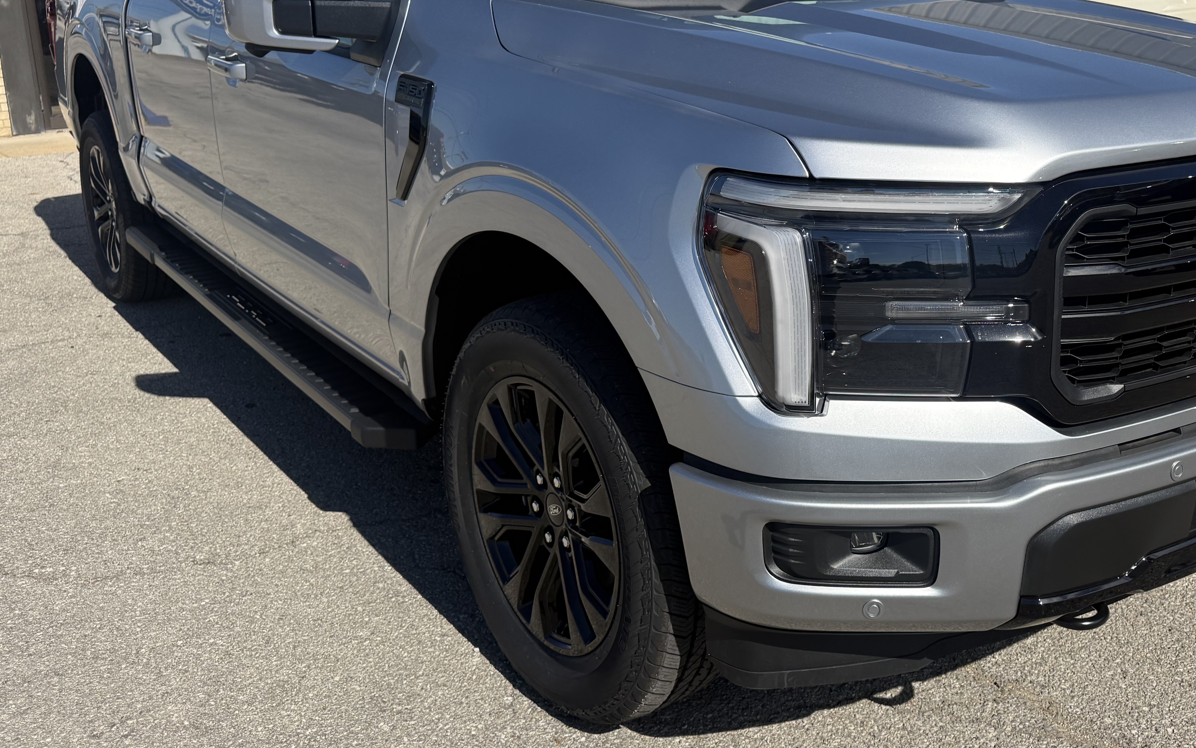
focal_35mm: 36
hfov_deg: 53.5
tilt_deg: -12.5
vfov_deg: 35.1
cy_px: 267
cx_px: 733
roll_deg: -0.2
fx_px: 1173
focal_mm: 6.76
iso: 100
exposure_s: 1/6711
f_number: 1.78
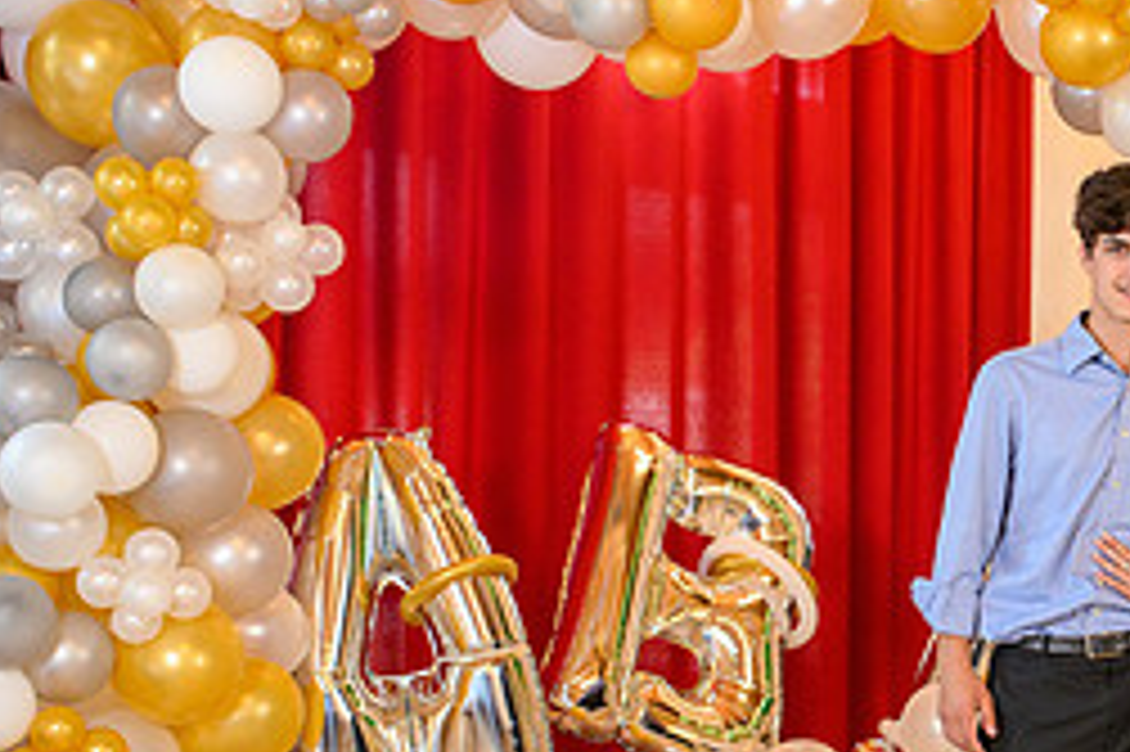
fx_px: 2541
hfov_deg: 24.0
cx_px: 1112
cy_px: 513
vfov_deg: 16.8
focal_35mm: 81
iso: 1250
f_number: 3.5
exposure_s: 1/100
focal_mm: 35
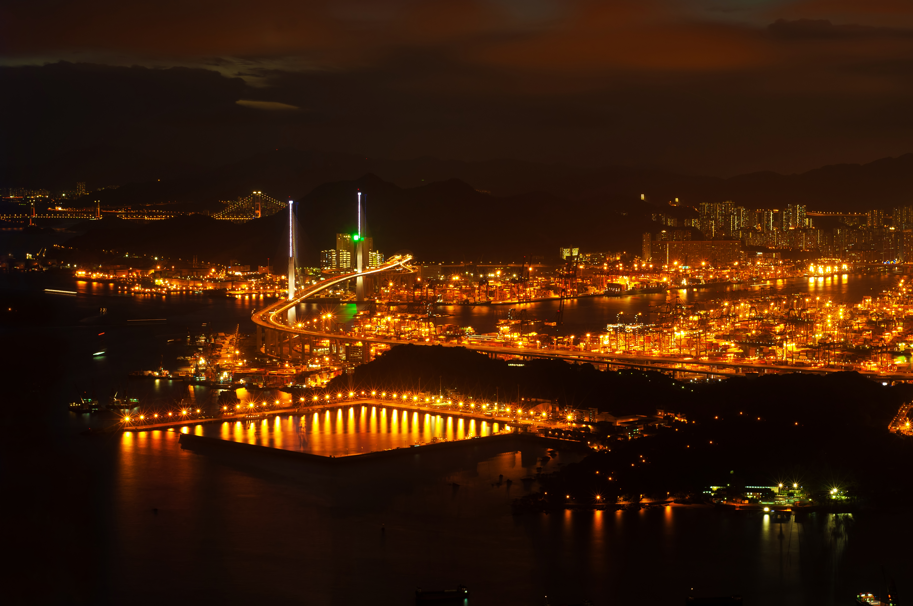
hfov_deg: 27.0
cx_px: 456
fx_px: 1900
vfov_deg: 18.1
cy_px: 303
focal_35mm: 75
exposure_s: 30
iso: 100
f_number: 9
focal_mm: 50
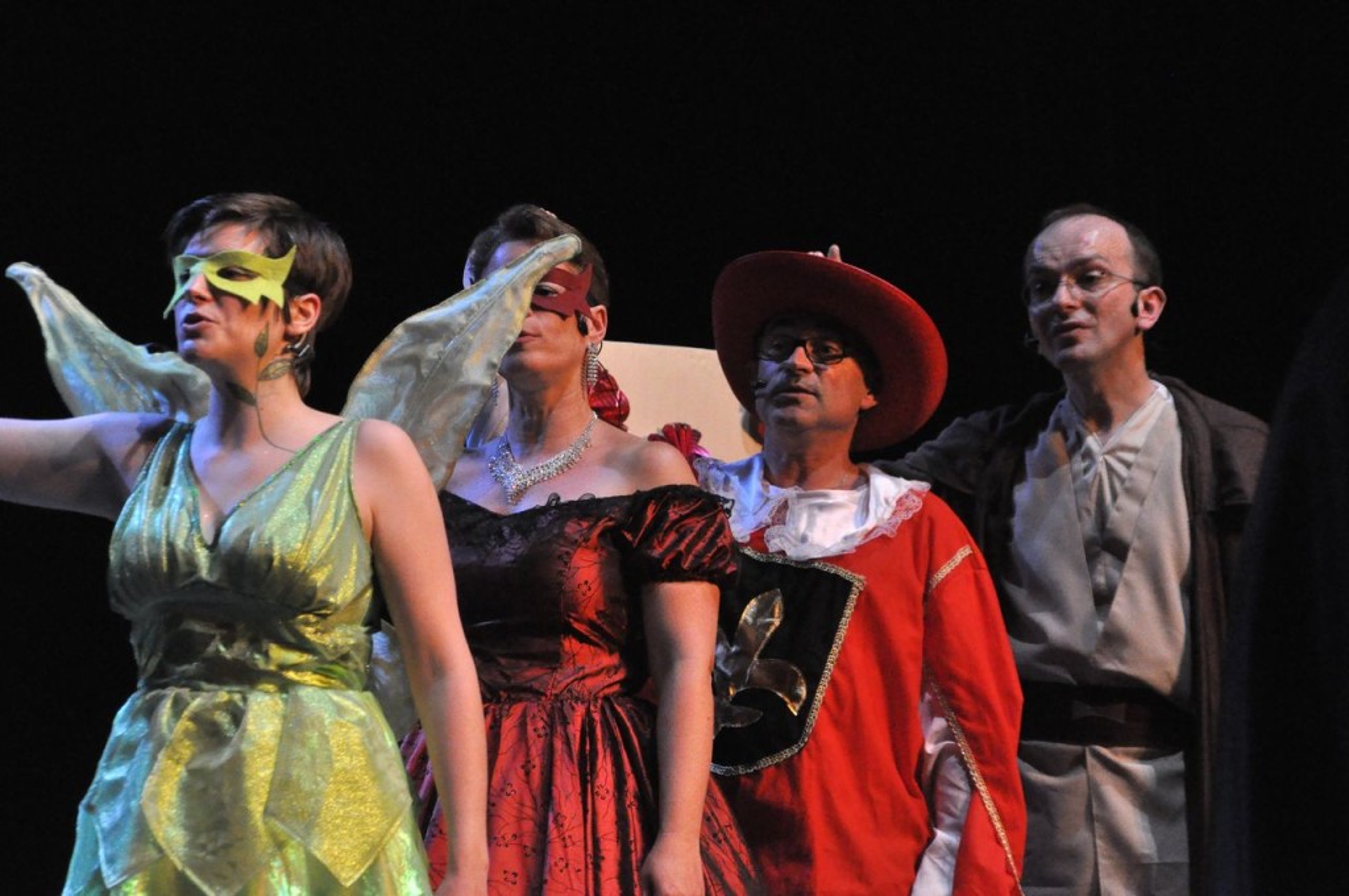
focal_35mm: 165
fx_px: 6175
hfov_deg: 12.5
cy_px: 448
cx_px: 674
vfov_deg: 8.3
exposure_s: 1/125
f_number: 5.6
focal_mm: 110
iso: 3200
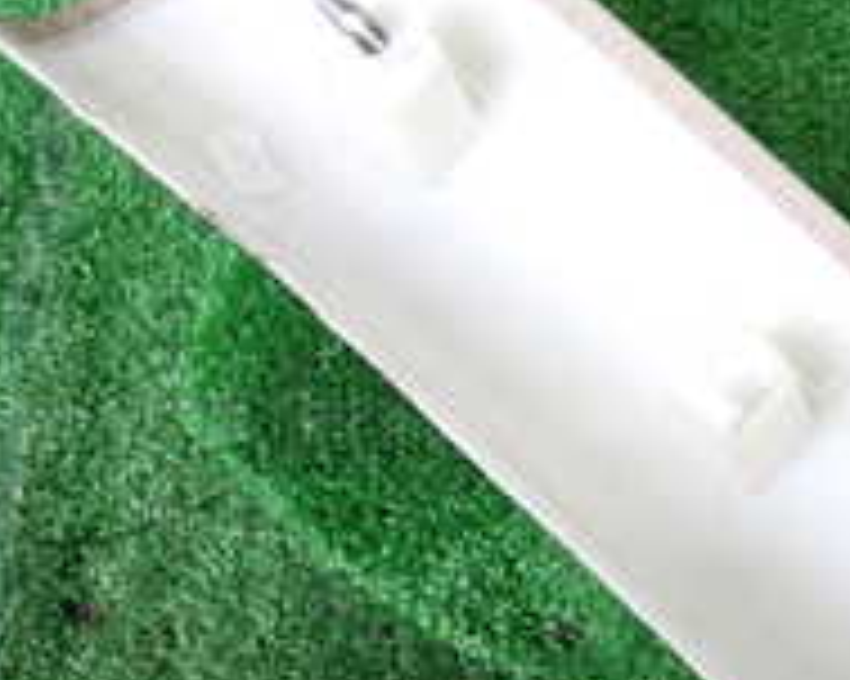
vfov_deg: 16.2
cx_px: 1156
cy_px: 680
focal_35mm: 93
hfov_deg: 18.9
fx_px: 2338
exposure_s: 1/80
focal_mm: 5.4
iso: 200
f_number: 2.3
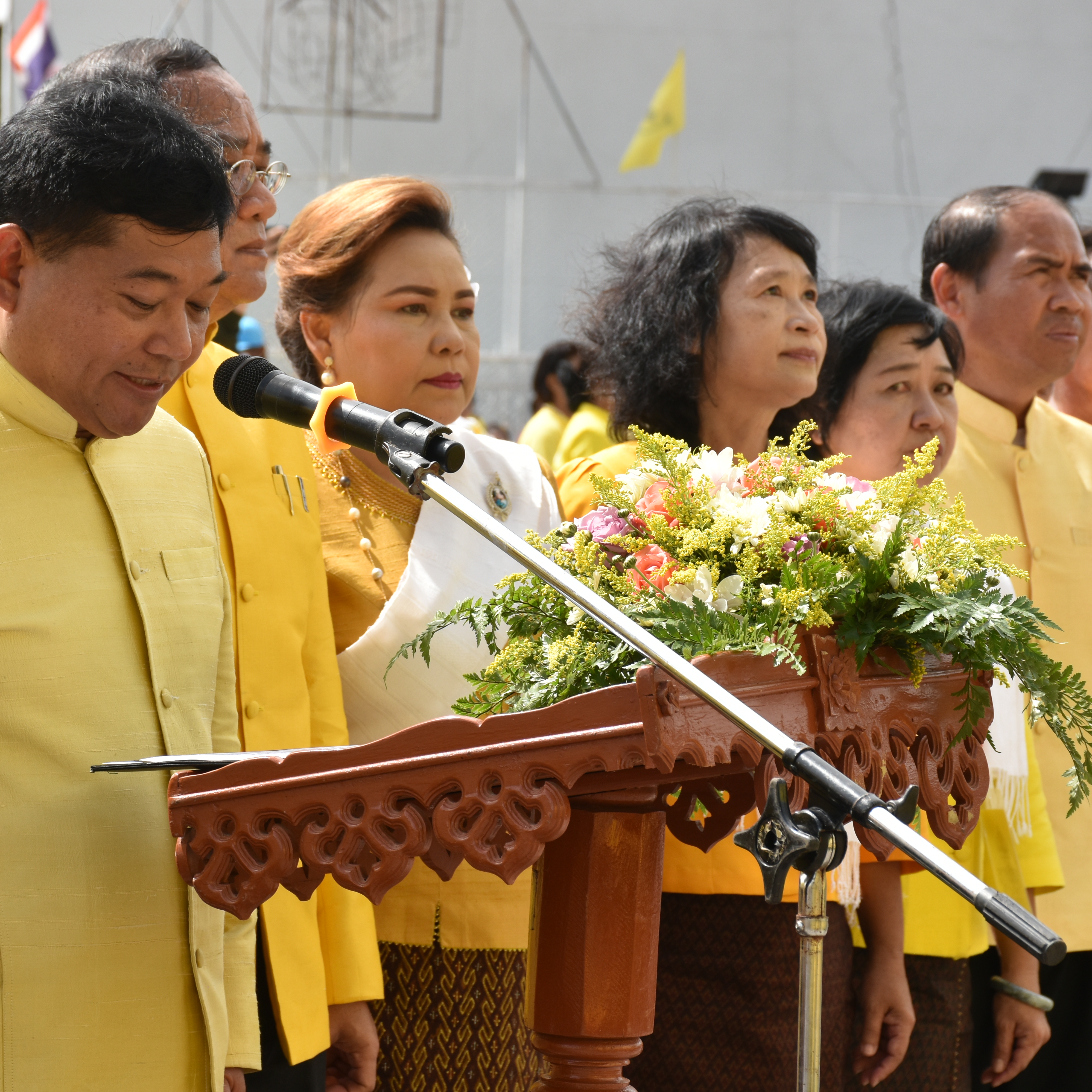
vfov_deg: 12.2
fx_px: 5127
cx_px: 452
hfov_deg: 12.2
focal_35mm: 144
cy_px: 546
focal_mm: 75
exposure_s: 1/320
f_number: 9
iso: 200
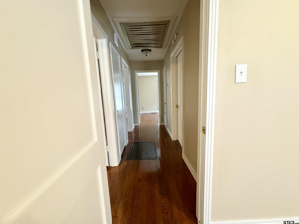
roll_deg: +2.0
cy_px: 112
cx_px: 150
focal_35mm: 14
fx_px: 121
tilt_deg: -8.1
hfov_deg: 102.1
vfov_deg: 85.7
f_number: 2.2
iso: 400
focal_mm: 2.22
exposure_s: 1/60
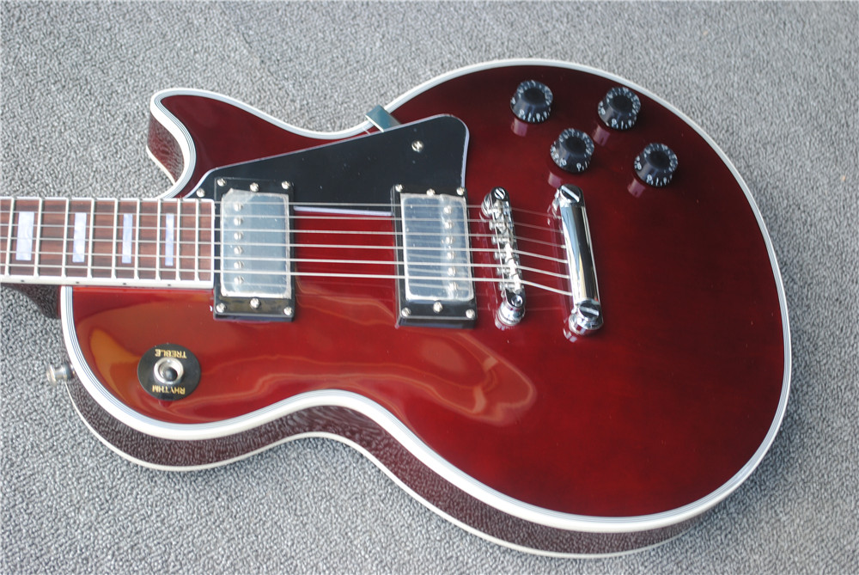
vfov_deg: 20.7
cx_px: 430
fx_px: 1576
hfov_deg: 30.5
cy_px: 288
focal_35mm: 66
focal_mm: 44
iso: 100
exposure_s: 1/15
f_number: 5.3
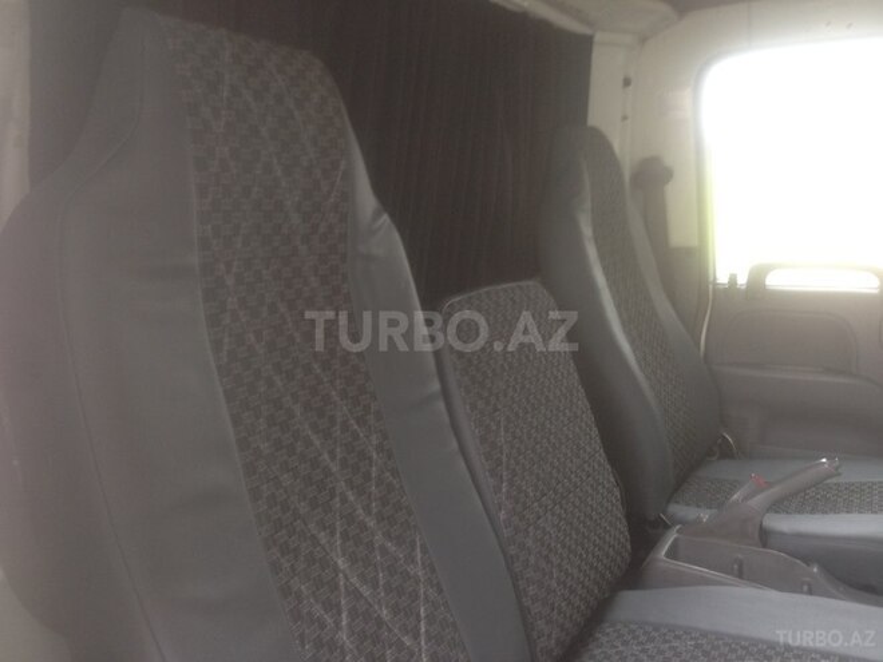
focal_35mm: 33
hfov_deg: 55.4
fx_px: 842
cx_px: 442
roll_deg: -1.7
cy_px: 331
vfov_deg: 42.9
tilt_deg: -8.8
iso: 50
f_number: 2.4
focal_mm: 4.12
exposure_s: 1/20
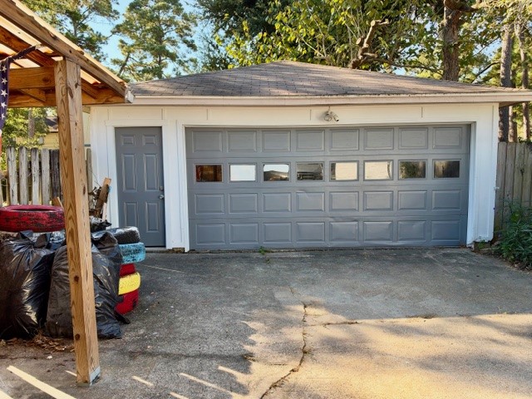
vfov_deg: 56.8
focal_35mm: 24
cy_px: 200
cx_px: 266
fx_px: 369
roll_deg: +0.7
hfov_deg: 71.6
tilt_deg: -5.5
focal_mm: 6.93
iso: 100
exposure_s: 1/786
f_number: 1.8
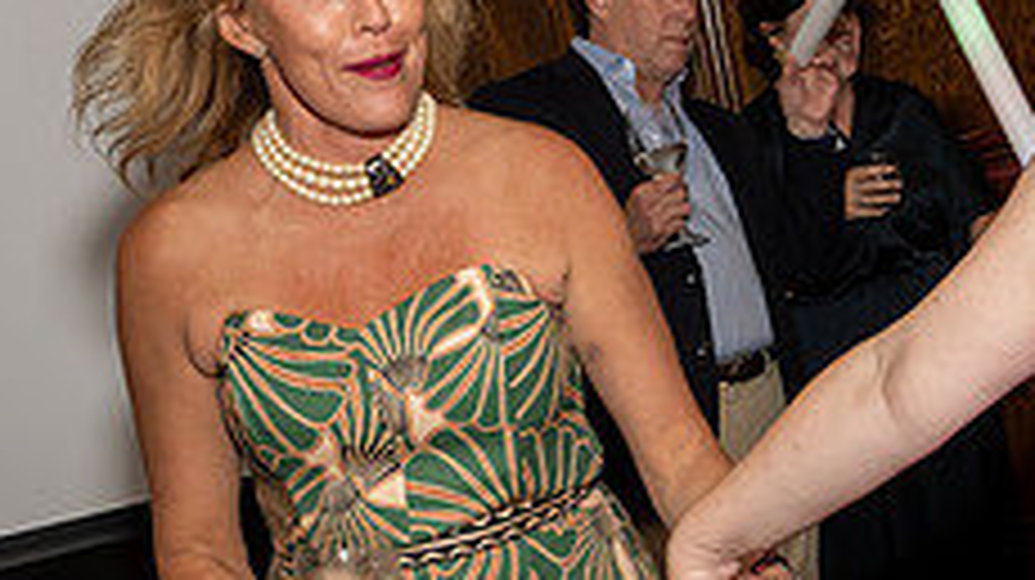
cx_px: 1078
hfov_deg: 24.3
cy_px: 365
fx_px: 2276
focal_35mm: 83
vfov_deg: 14.5
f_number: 8
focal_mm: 24
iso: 640
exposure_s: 1/250
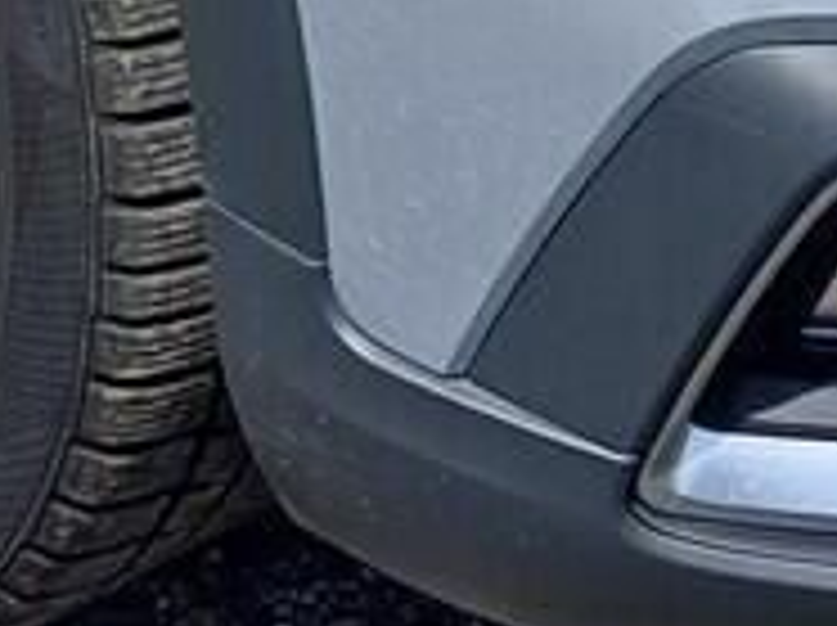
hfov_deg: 10.2
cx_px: 261
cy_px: -1180
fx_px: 4685
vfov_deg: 6.9
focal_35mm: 194
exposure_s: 1/1259
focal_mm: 4.65
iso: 50
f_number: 1.8
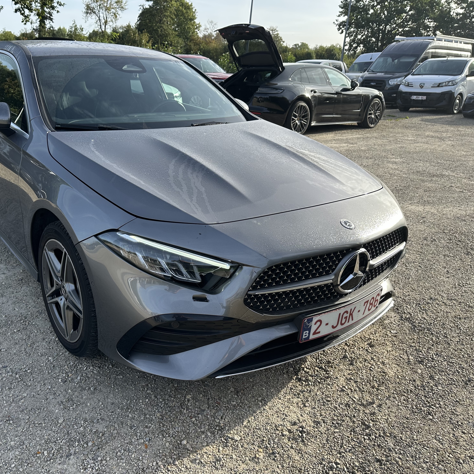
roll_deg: -1.6
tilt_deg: -19.5
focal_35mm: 29
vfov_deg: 55.6
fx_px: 449
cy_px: 241
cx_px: 166
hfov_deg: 54.7
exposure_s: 1/1453
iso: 80
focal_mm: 6.86
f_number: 1.78
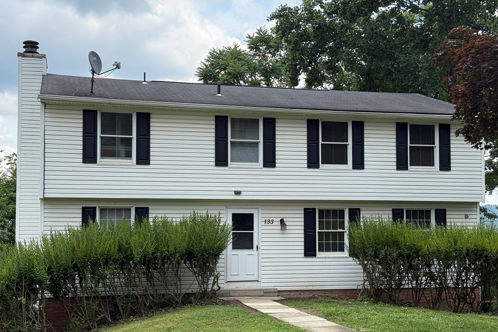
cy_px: 185
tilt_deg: +3.8
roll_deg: +0.1
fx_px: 705
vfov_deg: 26.5
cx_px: 245
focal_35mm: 51
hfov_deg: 38.9
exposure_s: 1/1085
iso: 80
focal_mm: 6.76
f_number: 1.78
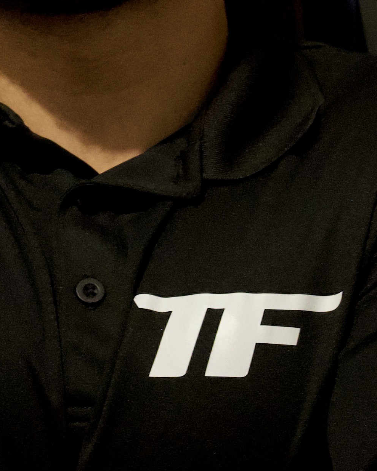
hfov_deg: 7.5
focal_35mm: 205
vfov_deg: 9.4
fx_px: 2859
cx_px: 106
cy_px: 153
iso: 4000
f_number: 4
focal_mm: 30
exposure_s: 1/160
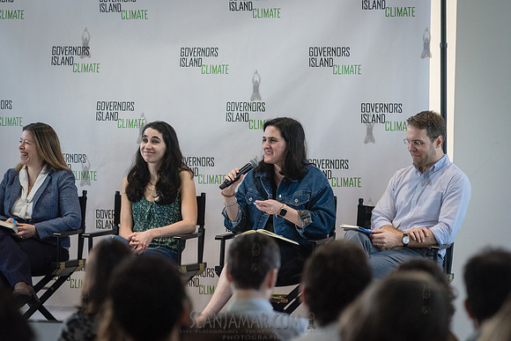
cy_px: 170
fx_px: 2414
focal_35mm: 170
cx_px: 256
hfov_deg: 12.1
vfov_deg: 8.1
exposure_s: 1/320
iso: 4000
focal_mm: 170
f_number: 4
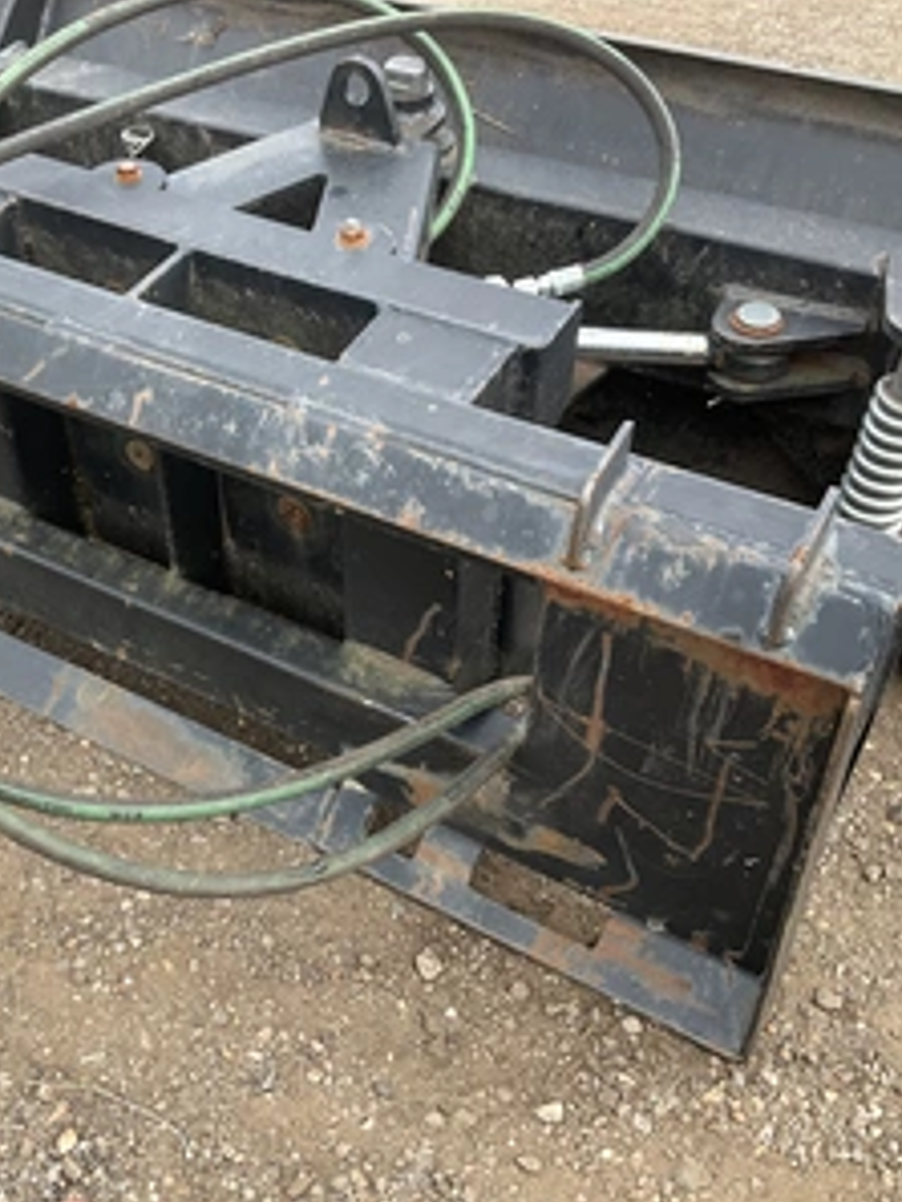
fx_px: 1354
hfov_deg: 36.3
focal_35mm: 39
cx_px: 271
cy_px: 603
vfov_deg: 47.8
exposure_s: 1/353
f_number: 1.8
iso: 25
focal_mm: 3
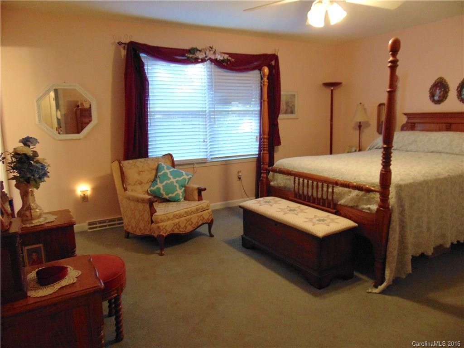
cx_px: 232
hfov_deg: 69.4
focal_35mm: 25
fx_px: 335
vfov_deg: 54.9
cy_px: 174
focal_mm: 4.5
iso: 400
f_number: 3
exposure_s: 1/15
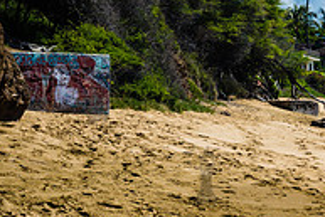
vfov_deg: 12.1
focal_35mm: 113
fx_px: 1021
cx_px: 423
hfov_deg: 17.0
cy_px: 93
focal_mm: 35
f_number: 11
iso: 200
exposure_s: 1/250
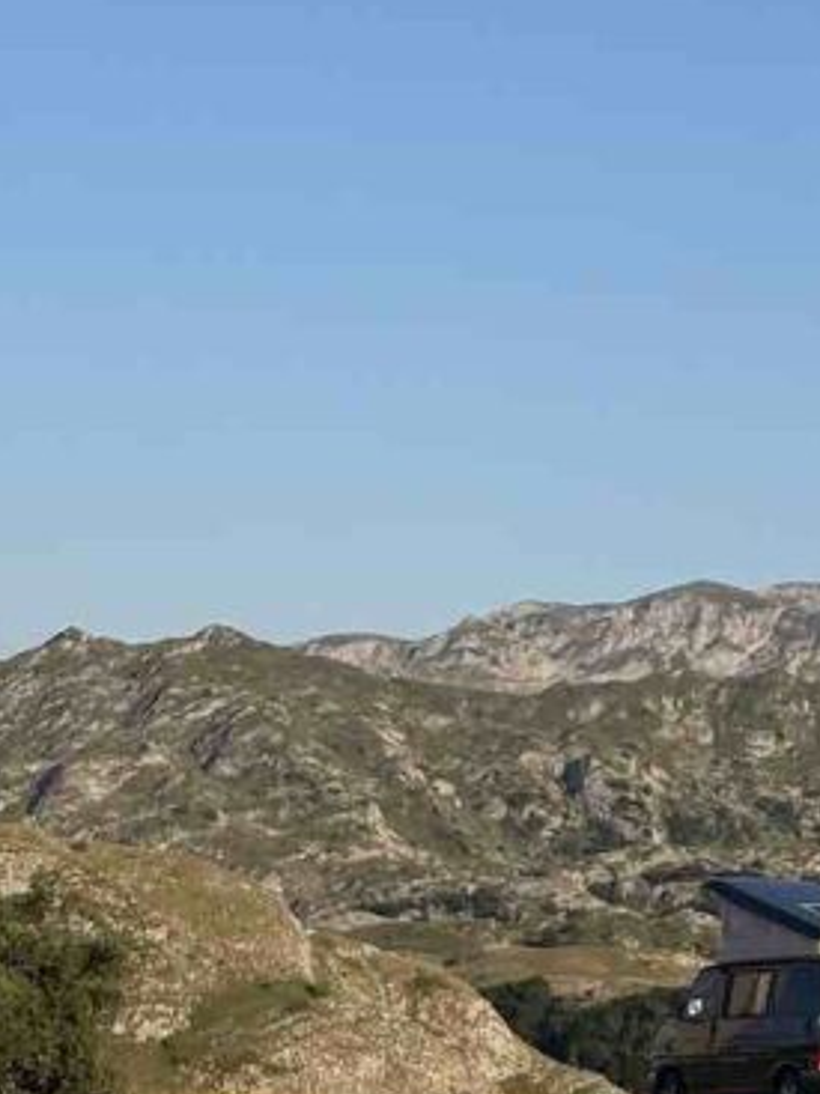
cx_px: 137
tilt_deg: +9.0
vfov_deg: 13.5
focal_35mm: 145
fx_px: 4582
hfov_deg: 10.2
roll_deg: -0.6
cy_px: 173
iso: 40
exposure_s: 1/2342
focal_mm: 5.96
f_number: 1.6
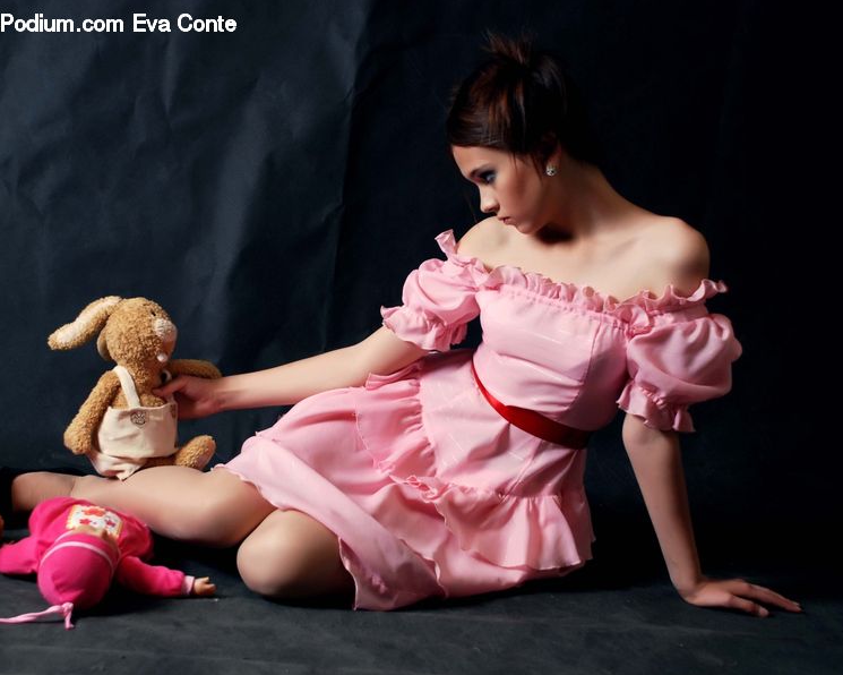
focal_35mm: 60
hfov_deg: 31.6
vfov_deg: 25.6
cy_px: 338
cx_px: 346
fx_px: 1486
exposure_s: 1/60
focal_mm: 35
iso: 200
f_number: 4.5
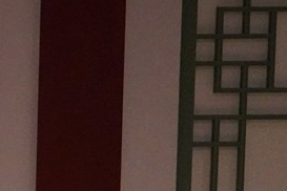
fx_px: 2041
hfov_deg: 7.0
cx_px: -644
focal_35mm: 256
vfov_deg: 5.3
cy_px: 259
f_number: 4.5
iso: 6400
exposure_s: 1/80
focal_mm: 35
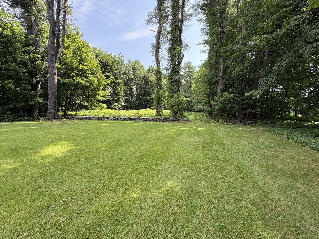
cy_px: 120
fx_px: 138
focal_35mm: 15
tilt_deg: -4.4
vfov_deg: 81.8
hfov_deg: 98.2
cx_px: 162
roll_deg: +0.9
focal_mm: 2.22
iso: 64
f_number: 2.2
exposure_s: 1/318
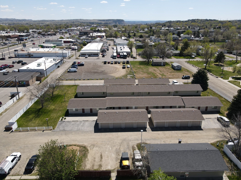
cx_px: 120
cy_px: 90
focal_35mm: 24
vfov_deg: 56.8
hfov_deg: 71.6
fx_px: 167
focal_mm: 4.5
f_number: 2.8
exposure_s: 1/640
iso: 100
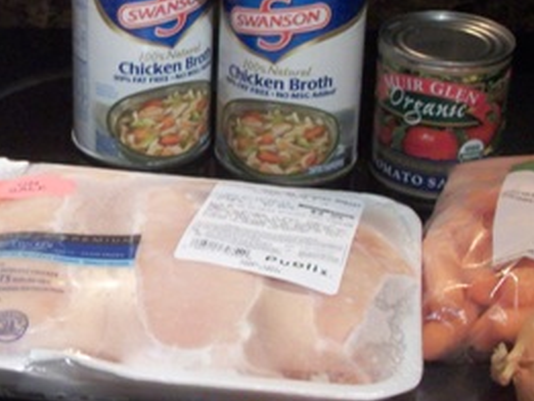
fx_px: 1512
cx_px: 31
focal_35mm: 98
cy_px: 151
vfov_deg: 15.1
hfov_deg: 19.6
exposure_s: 1/20
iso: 160
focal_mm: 5.7
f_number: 2.9
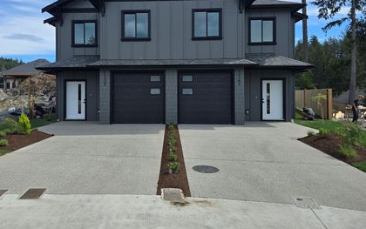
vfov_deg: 42.9
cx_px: 159
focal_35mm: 29
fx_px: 289
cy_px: 89
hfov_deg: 64.3
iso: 12
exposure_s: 1/900
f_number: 1.7
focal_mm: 6.3
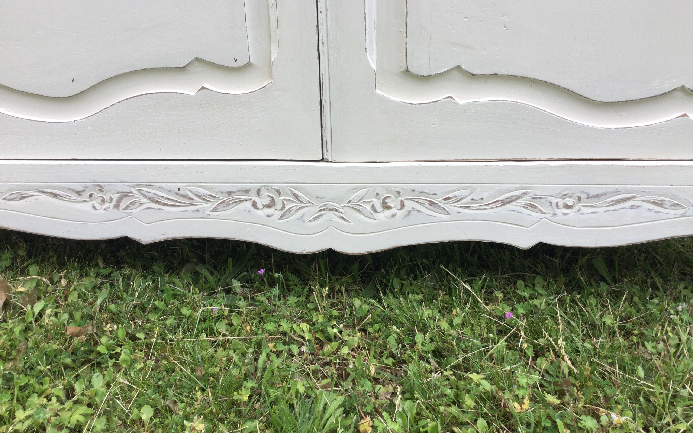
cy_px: 180
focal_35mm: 33
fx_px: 623
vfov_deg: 38.2
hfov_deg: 58.1
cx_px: 345
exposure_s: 1/136
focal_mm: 3.3
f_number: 2.4
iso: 25
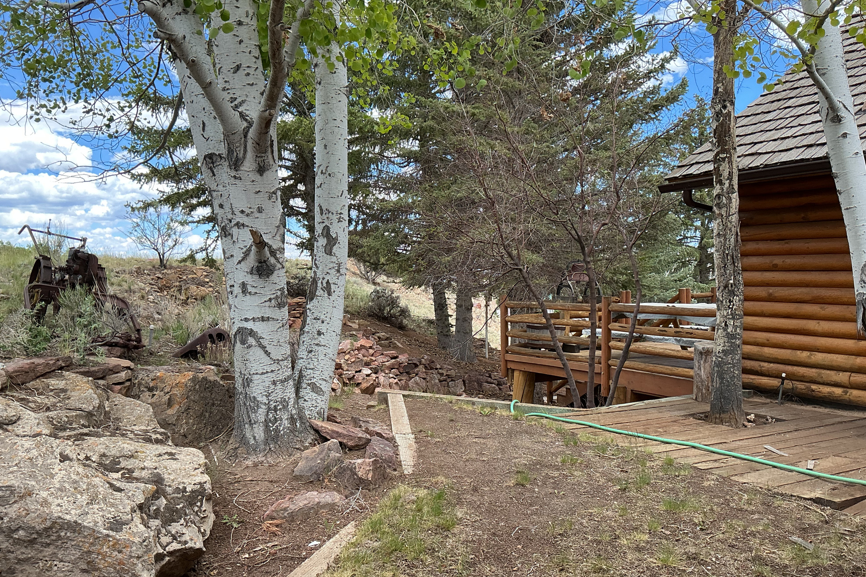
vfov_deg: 42.3
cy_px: 319
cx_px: 441
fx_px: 746
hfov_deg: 60.3
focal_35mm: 31
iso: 25
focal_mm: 3
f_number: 1.8
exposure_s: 1/380
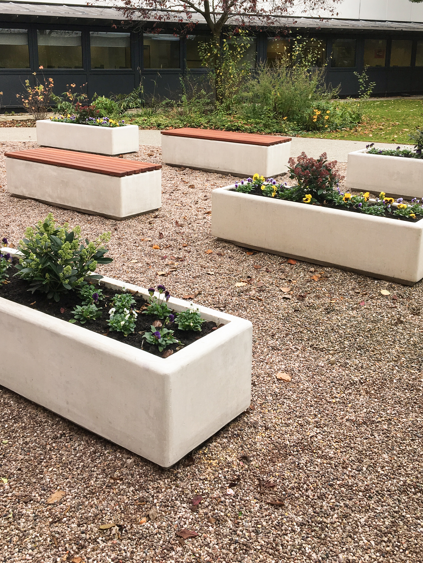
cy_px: 202
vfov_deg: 47.3
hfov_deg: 36.8
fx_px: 635
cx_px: 207
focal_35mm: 39
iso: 25
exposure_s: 1/264
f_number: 2.2
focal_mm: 4.15
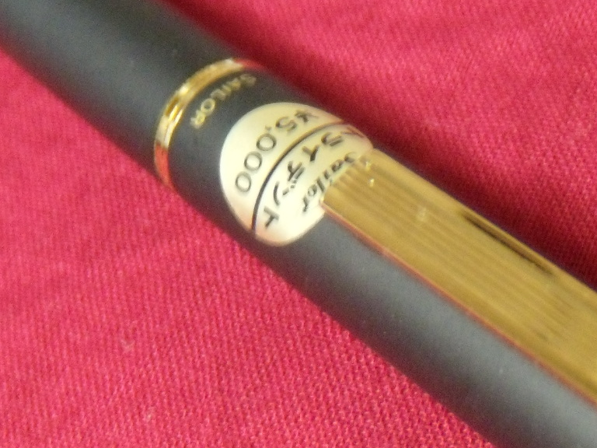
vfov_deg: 15.4
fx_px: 1656
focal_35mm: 96
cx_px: 311
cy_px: 217
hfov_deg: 20.4
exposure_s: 1/4
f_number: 3.6
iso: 400
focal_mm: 6.4
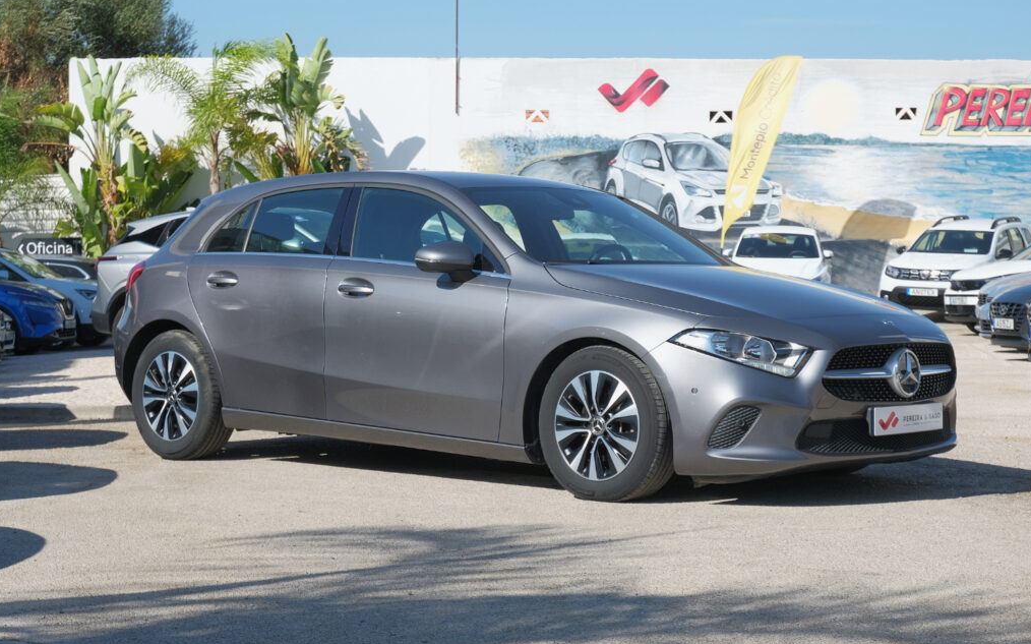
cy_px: 342
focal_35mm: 69
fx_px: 1938
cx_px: 517
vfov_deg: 18.9
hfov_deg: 29.8
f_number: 9
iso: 160
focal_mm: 44.5
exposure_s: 1/250
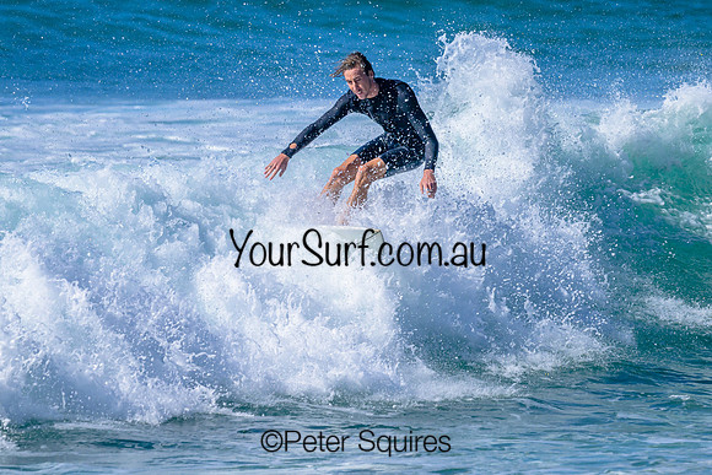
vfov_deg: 2.2
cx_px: 325
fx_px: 12367
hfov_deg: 3.3
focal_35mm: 625
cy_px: 233
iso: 500
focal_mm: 500
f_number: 10
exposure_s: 1/2000
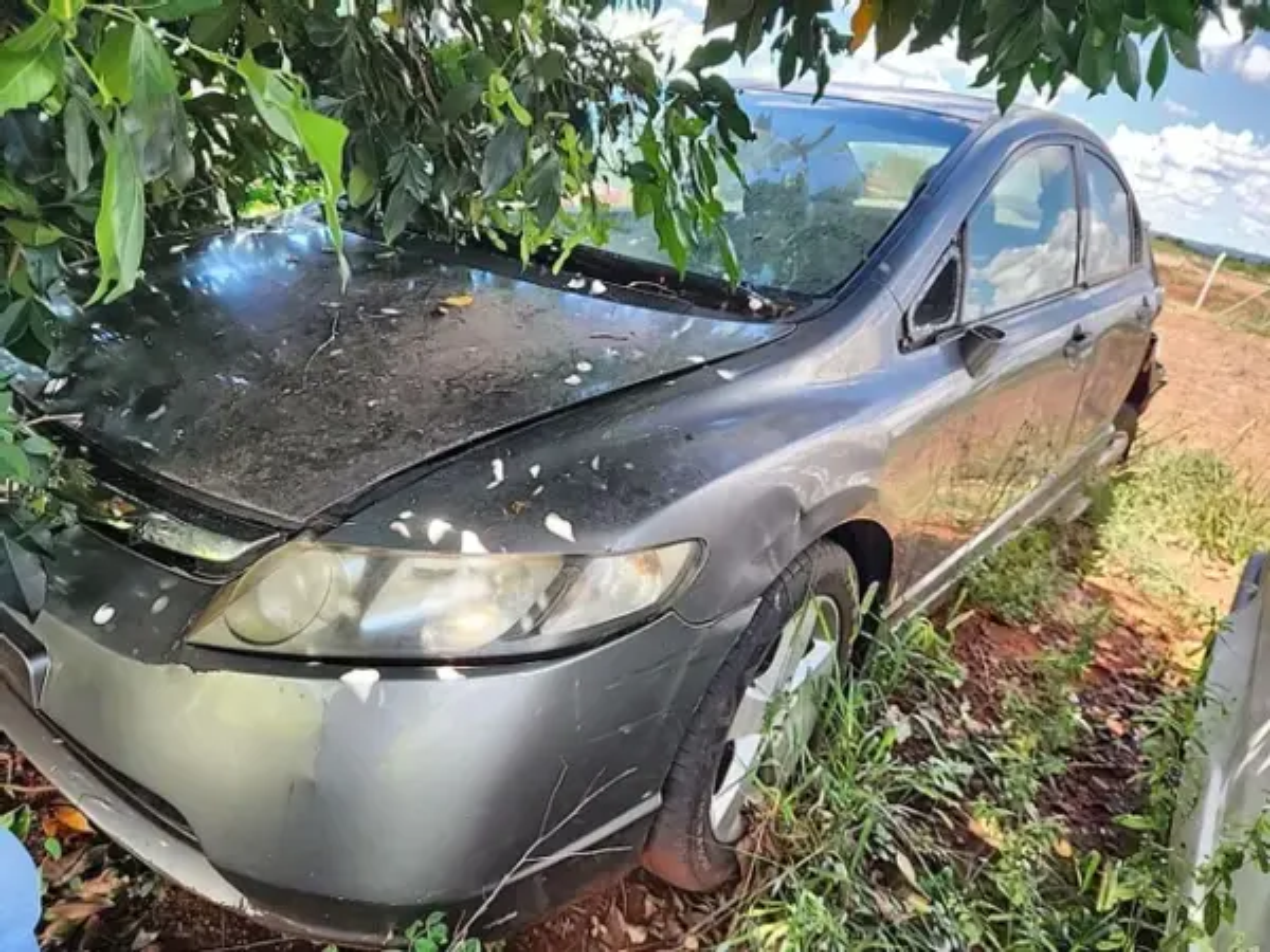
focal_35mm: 23
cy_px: 476
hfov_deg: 73.9
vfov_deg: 58.9
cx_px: 635
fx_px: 844
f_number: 1.8
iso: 50
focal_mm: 5.4
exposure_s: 1/123
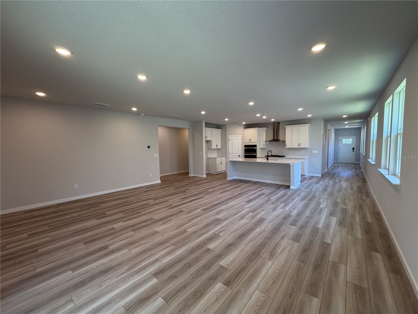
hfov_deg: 102.1
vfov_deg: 85.7
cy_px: 157
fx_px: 169
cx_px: 209
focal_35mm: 14
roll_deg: +2.2
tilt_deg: -2.0
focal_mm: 2.22
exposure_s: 1/120
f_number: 2.2
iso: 160
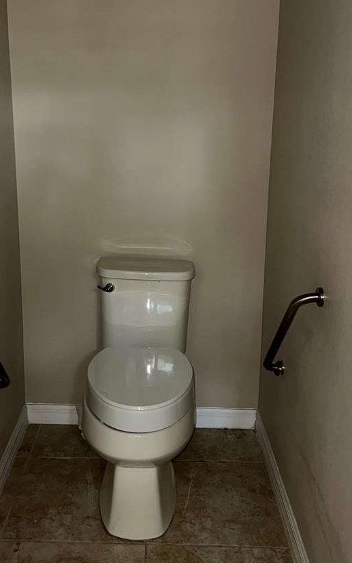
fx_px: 614
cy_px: 234
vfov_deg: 49.1
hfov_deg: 31.9
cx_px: 134
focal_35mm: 40
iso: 80
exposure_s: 1/10
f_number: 1.5
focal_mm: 5.7
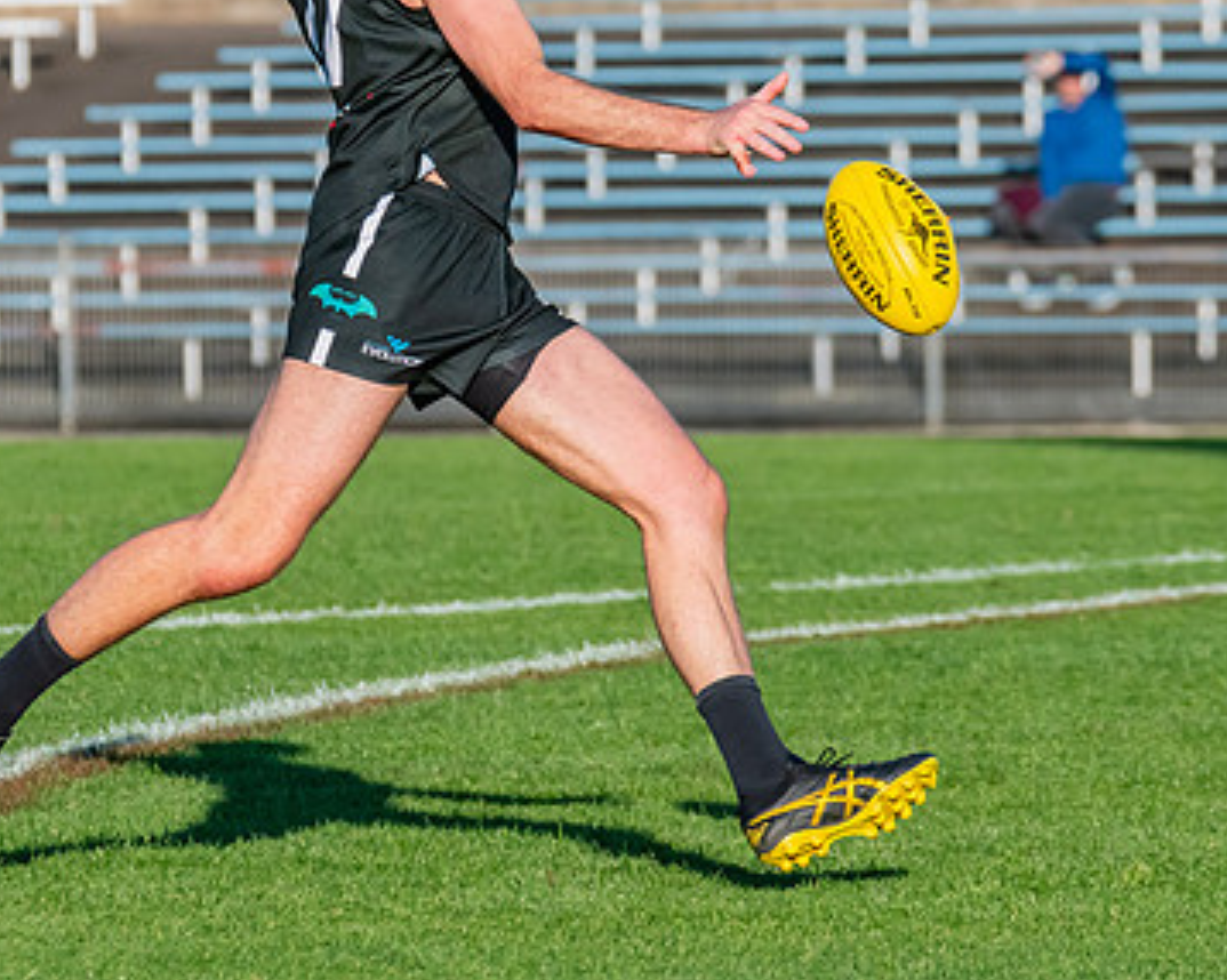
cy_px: 227
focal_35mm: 738
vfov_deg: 2.1
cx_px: 667
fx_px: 26785
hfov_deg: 2.6
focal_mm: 310
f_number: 9
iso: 800
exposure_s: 1/1600
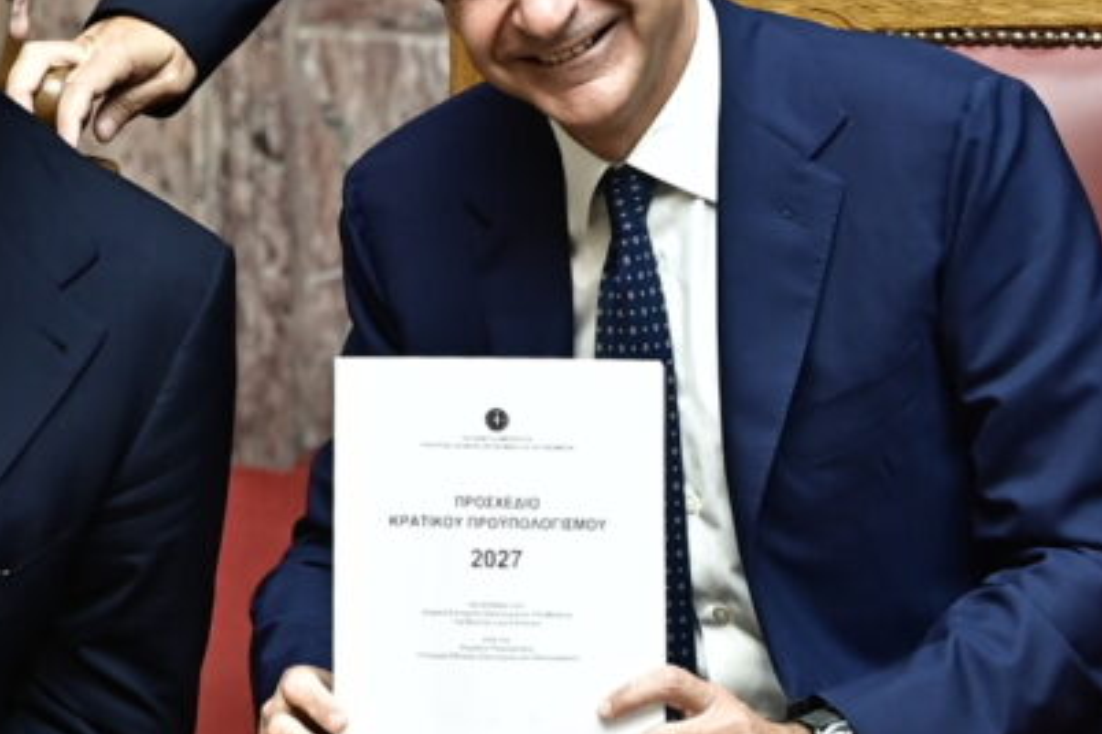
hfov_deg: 3.9
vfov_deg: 2.6
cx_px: 244
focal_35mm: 529
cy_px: 257
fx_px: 16192
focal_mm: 185
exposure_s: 1/100
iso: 800
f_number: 4
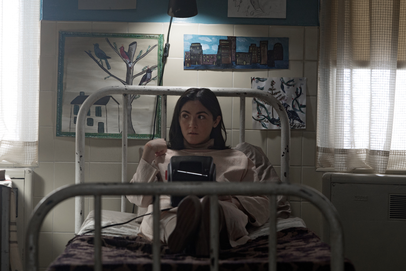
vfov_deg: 11.9
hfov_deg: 17.8
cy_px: 132
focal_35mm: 115
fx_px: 1298
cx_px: 205
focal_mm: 97
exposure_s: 1/160
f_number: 4
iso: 1250
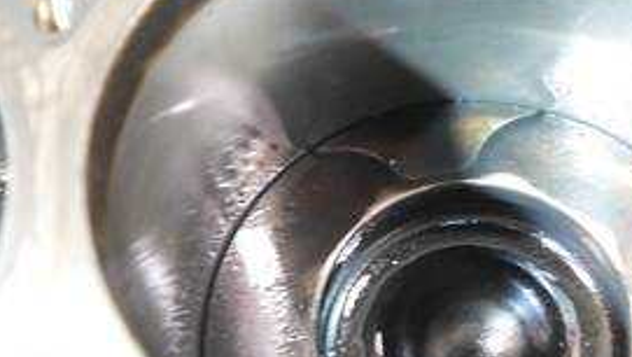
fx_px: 906
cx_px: 443
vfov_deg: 22.2
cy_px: 128
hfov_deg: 37.8
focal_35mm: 54
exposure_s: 1/40
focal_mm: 14
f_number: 3.5
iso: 3200
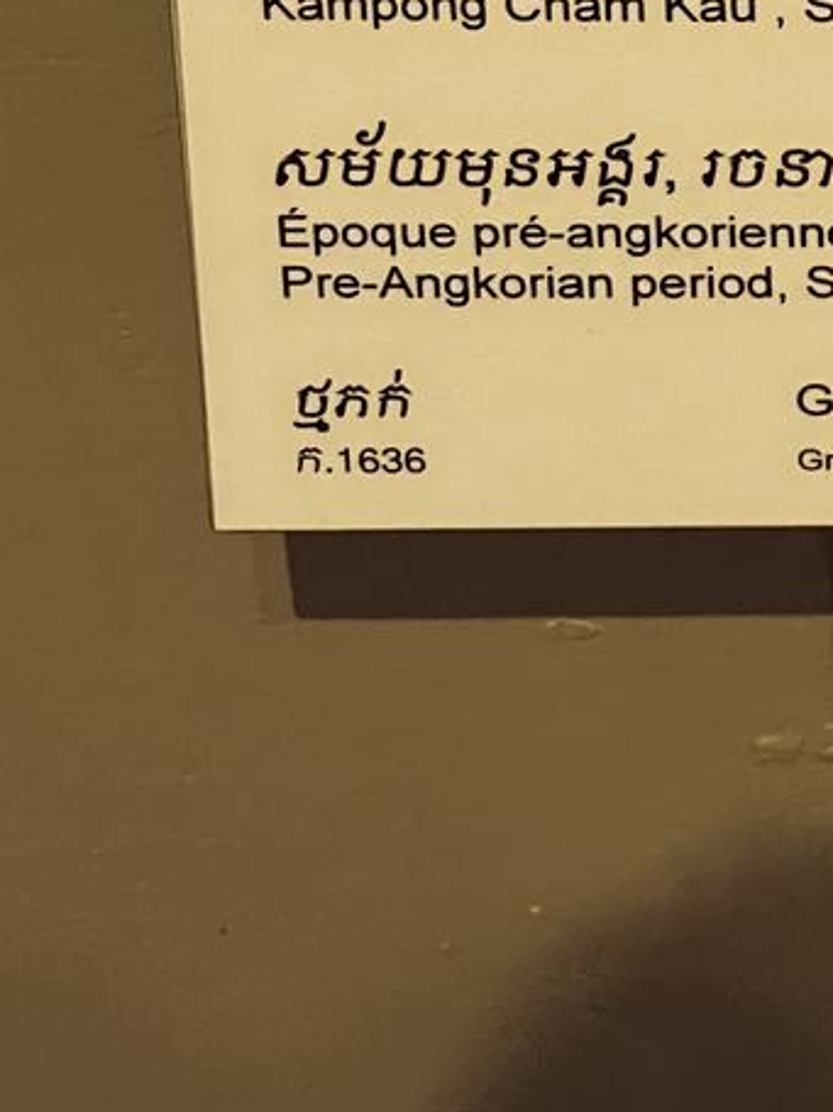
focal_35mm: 203
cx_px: 1021
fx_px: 6516
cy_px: -301
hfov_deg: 7.3
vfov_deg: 9.6
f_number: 2.8
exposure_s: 1/60
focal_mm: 9
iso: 500
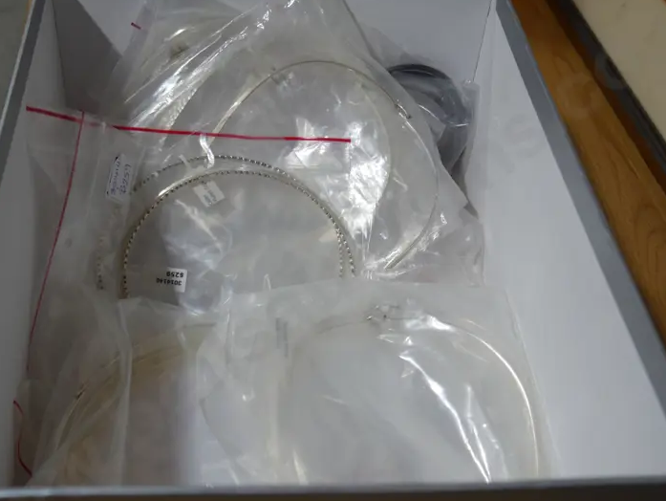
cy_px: 279
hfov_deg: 40.4
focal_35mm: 47
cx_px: 333
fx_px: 905
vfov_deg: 30.9
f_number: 3.6
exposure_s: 1/100
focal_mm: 16
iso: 200
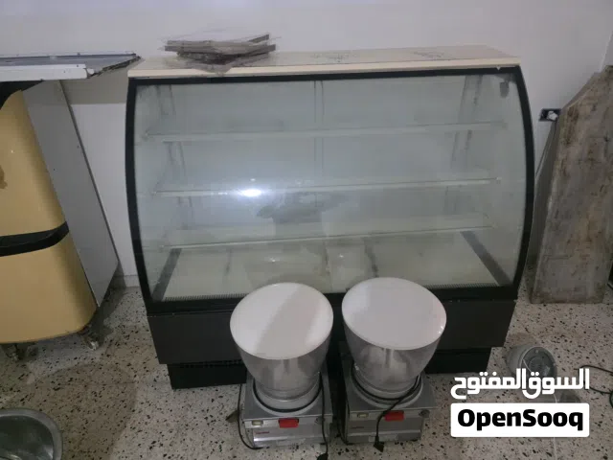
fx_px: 407
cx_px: 306
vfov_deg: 58.9
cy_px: 230
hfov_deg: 73.9
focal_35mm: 23
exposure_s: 1/100
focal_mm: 6.3
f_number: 1.7
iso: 2500
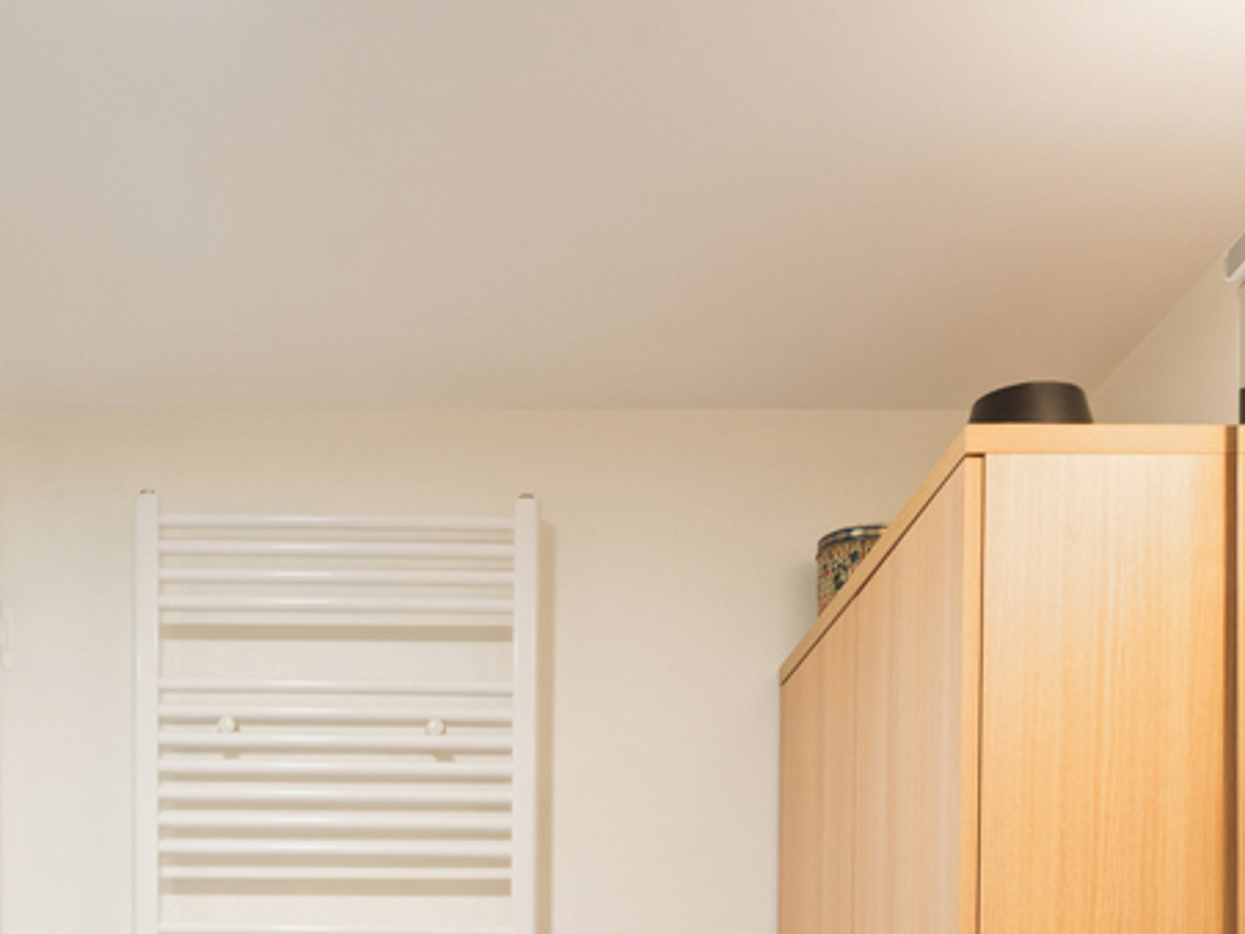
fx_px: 1809
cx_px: 397
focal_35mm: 50
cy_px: 1187
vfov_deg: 25.3
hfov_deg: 37.5
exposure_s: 2
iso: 250
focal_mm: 15.4
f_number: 11
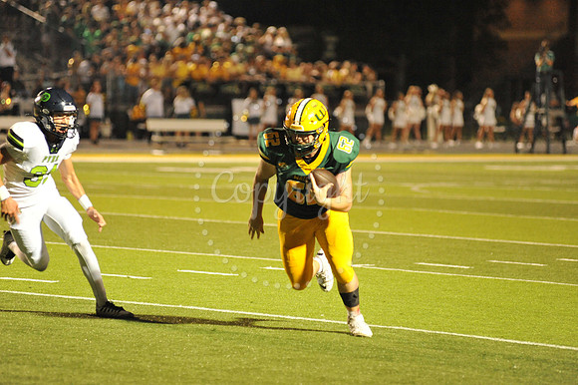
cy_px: 192
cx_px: 289
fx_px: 3209
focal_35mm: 200
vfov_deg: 6.9
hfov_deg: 10.3
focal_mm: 200
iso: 6400
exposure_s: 1/320
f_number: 4
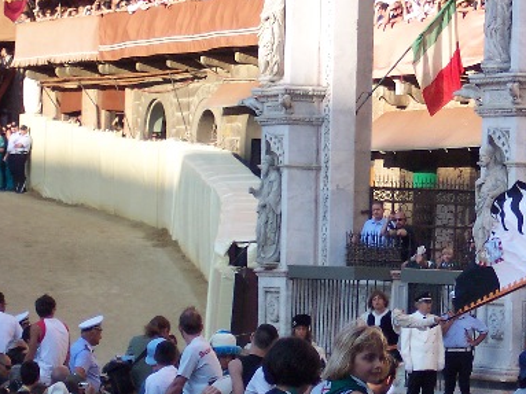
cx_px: 515
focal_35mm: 238
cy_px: 188
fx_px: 3615
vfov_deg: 6.2
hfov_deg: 8.3
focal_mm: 24
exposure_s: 1/250
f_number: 4.8
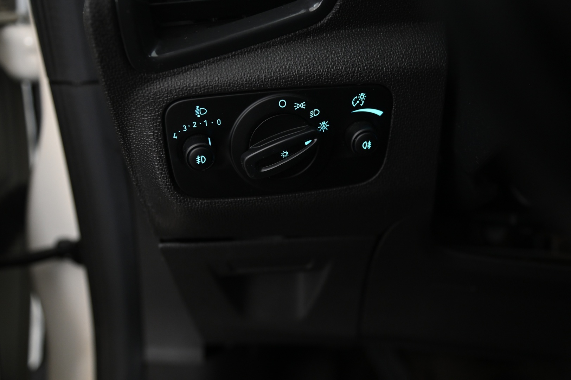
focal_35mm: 48
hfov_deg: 41.1
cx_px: 286
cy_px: 190
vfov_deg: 28.0
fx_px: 761
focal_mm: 48
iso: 2000
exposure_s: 1/13
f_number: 4
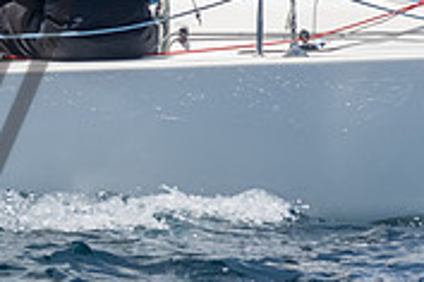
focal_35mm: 935
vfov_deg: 1.5
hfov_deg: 2.2
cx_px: -223
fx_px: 11011
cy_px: -5
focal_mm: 190
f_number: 14
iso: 640
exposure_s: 1/800
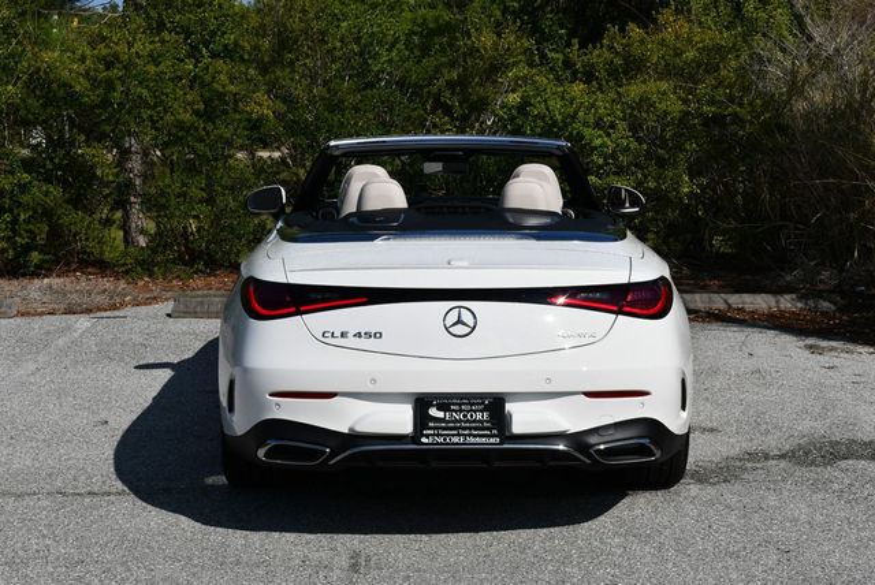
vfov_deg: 20.1
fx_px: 1654
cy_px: 292
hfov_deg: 29.6
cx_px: 438
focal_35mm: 68
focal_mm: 34
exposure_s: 1/400
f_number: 10
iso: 100
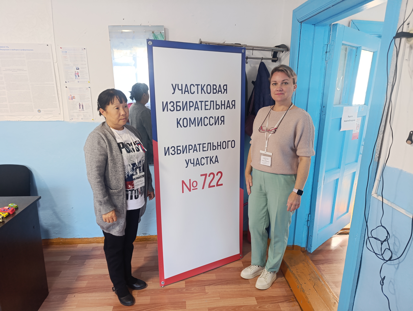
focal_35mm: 23
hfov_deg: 73.8
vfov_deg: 59.0
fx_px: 275
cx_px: 206
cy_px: 156
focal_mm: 6.14
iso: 800
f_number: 1.6
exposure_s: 1/50
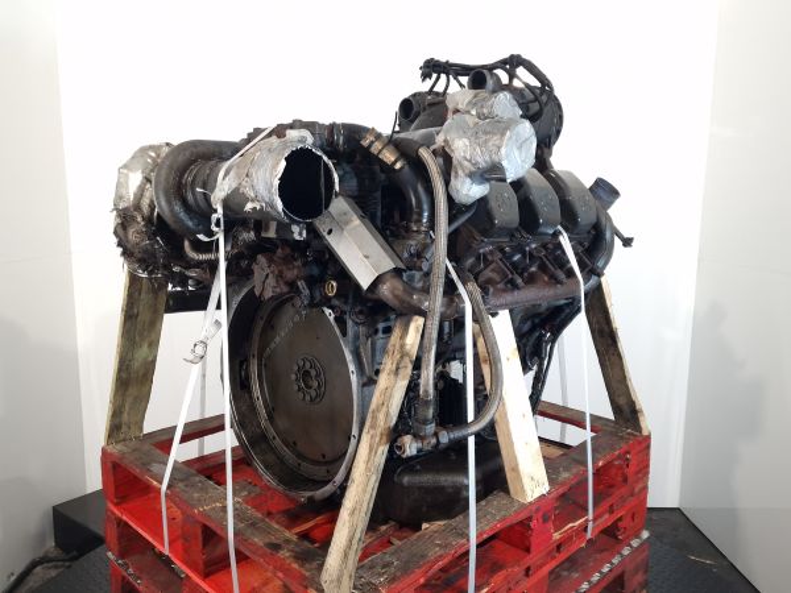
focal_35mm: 23
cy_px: 296
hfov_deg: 73.9
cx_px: 396
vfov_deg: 58.9
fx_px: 526
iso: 100
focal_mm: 6.4
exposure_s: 1/50
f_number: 1.8
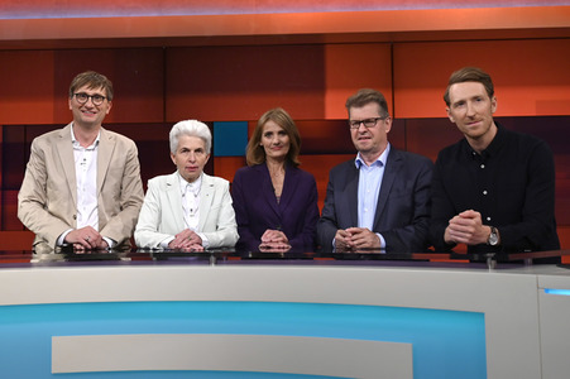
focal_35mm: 28
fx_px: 443
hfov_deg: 65.5
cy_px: 190
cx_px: 285
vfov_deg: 46.3
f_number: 2.8
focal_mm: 28
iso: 500
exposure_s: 1/200
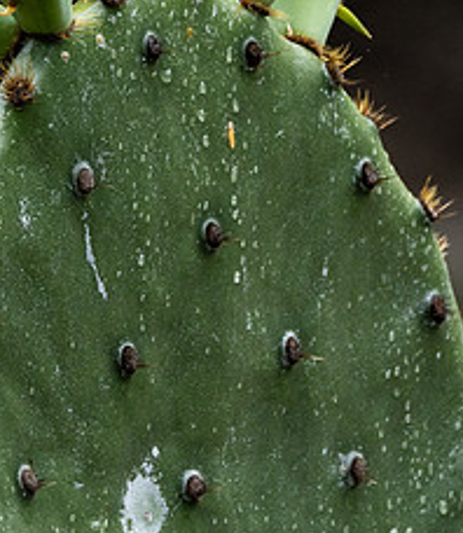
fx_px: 16678
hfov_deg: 1.6
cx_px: 94
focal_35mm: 1022
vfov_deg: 1.8
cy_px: 125
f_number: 5.6
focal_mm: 200
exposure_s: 1/500
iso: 640
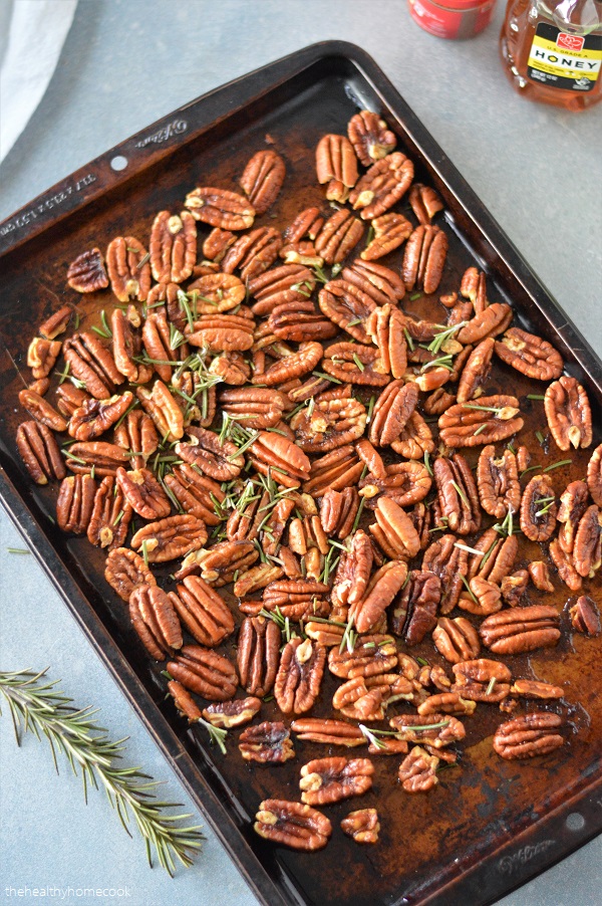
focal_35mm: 75
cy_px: 453
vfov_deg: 27.0
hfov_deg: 18.2
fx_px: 1884
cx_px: 301
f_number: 2
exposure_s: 1/500
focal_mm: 50
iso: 2500
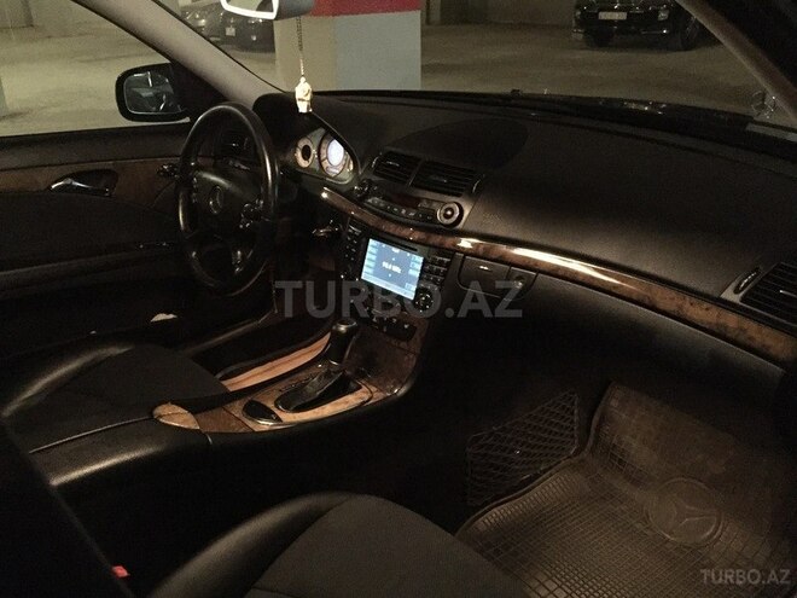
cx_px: 398
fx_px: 668
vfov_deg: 48.2
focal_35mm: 29
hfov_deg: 61.7
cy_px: 299
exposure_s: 1/17
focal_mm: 4.15
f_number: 2.2
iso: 2000
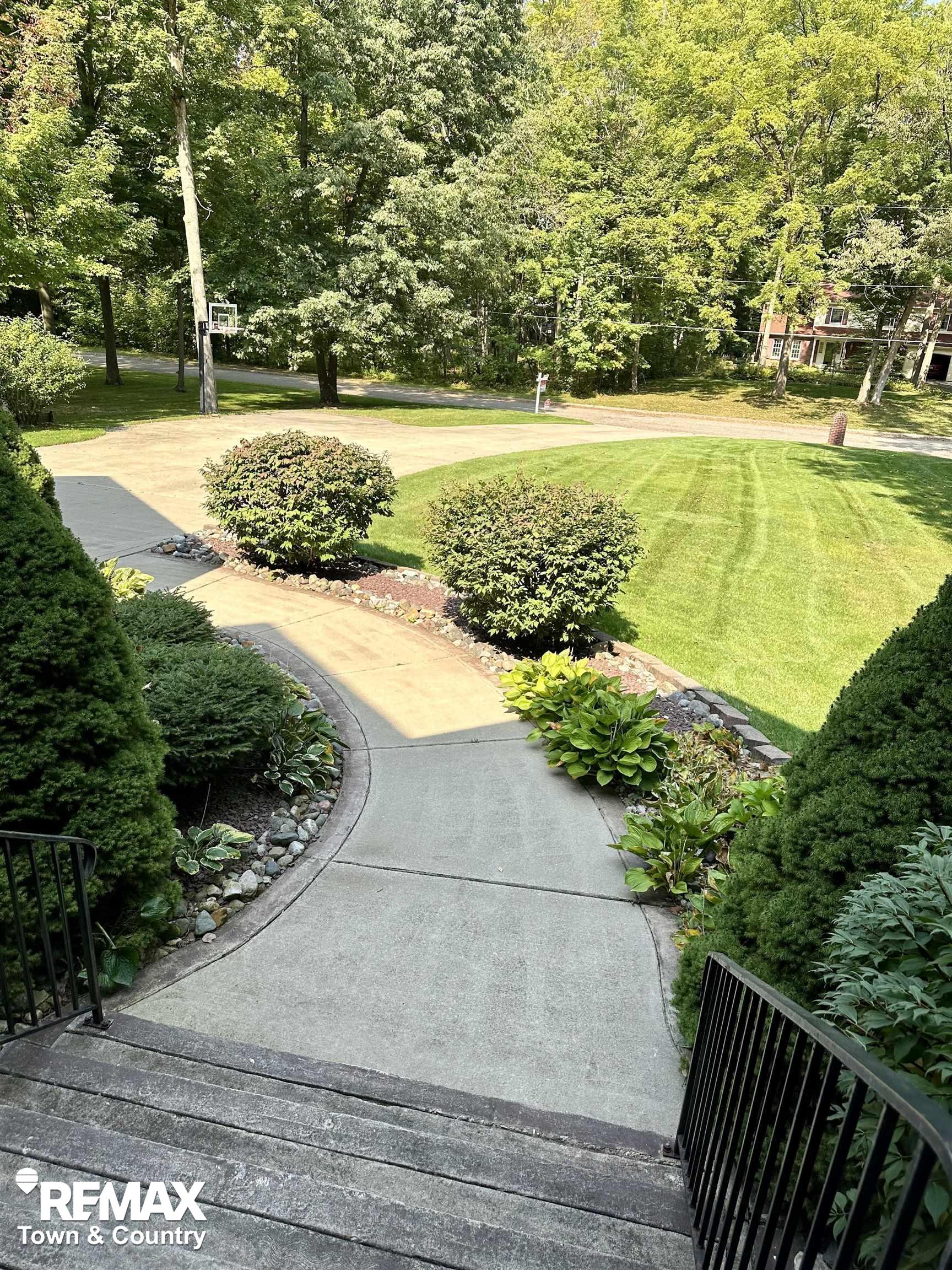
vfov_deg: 71.6
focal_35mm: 24
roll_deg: -4.7
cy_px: 635
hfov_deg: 56.8
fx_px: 880
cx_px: 476
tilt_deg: -20.0
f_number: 1.78
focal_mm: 6.86
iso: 80
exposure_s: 1/1157
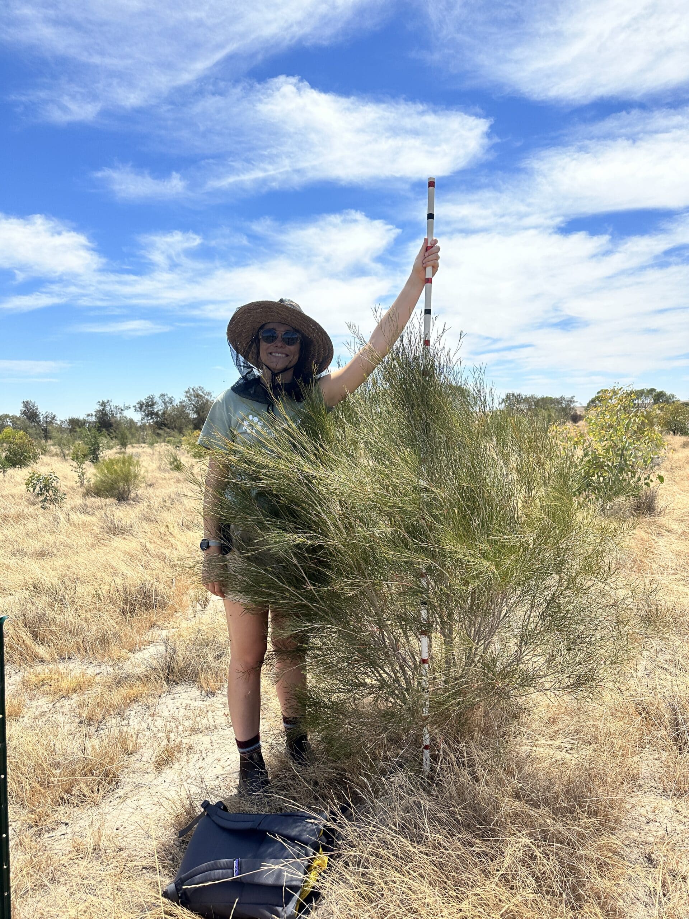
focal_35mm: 24
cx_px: 344
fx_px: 637
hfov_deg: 56.8
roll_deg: +1.8
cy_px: 460
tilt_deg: -3.5
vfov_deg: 71.6
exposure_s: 1/5848
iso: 80
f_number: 1.78
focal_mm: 6.86
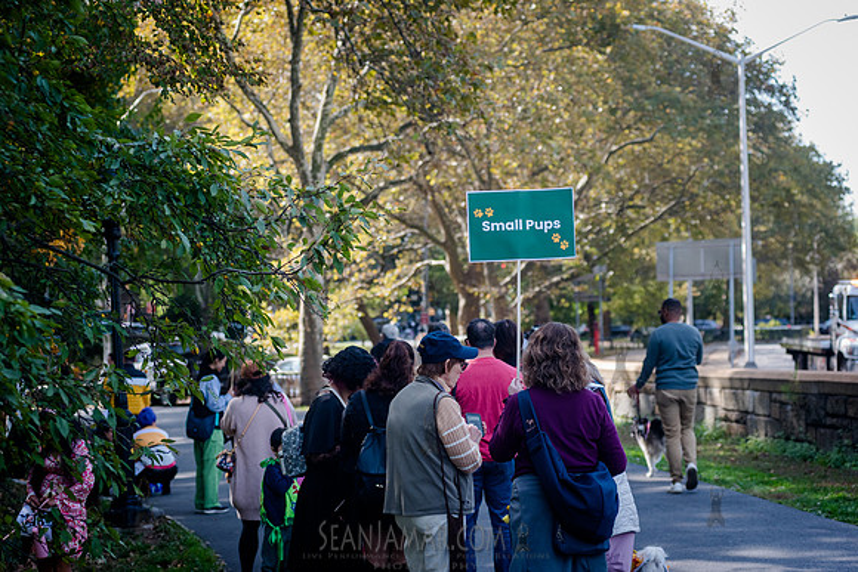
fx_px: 1907
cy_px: 286
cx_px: 429
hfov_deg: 25.4
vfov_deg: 17.1
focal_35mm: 80
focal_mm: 80
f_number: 4
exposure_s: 1/1250
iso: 1000
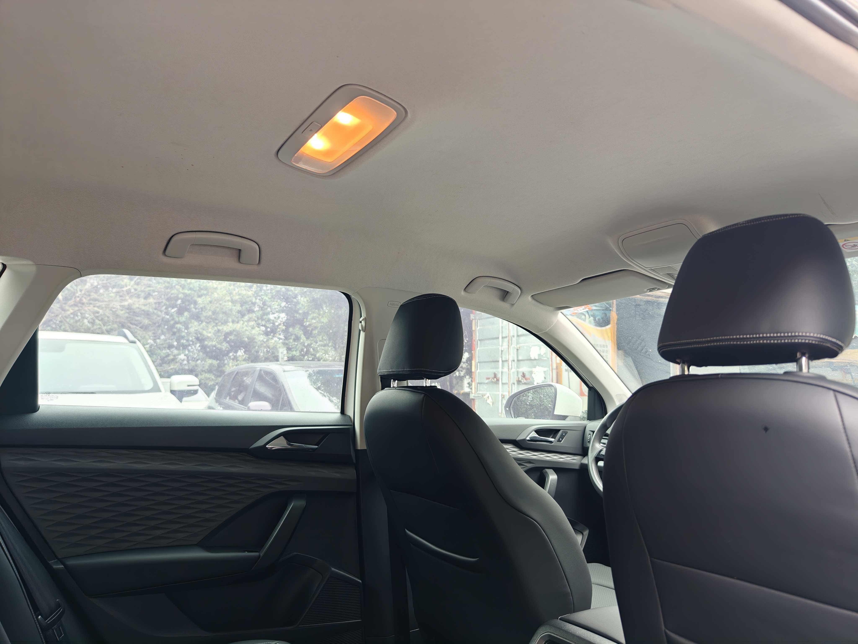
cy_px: 322
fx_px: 570
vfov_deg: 58.9
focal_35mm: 23
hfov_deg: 73.9
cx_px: 429
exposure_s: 1/100
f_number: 1.8
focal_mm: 8.67
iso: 400
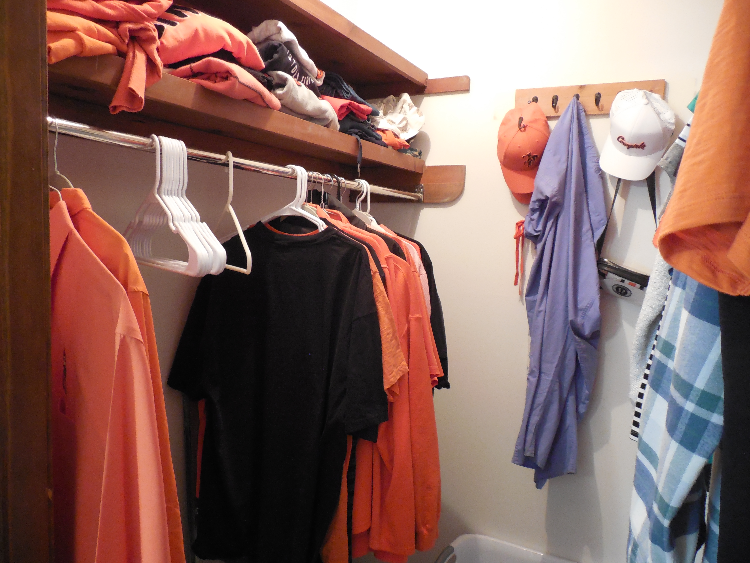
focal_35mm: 25
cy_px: 282
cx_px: 375
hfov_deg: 69.4
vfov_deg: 54.9
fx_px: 542
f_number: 3.3
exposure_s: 1/8
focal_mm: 4.5
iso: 640
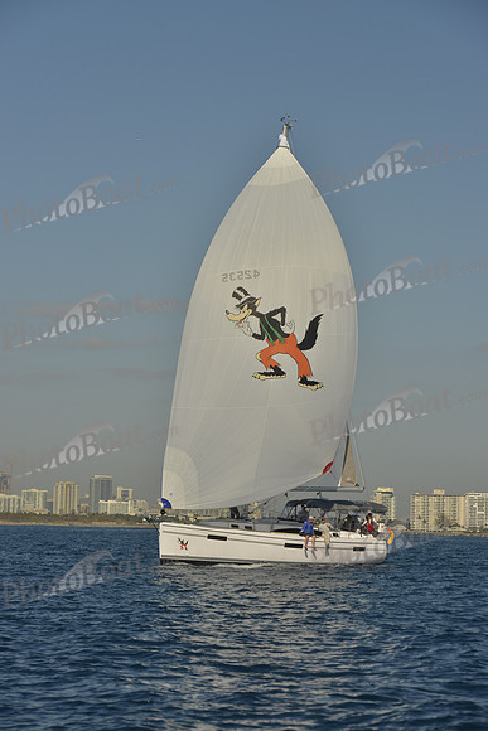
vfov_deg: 17.6
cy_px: 366
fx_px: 2357
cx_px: 244
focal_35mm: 116
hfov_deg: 11.8
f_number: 9
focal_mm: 116
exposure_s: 1/800
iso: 200
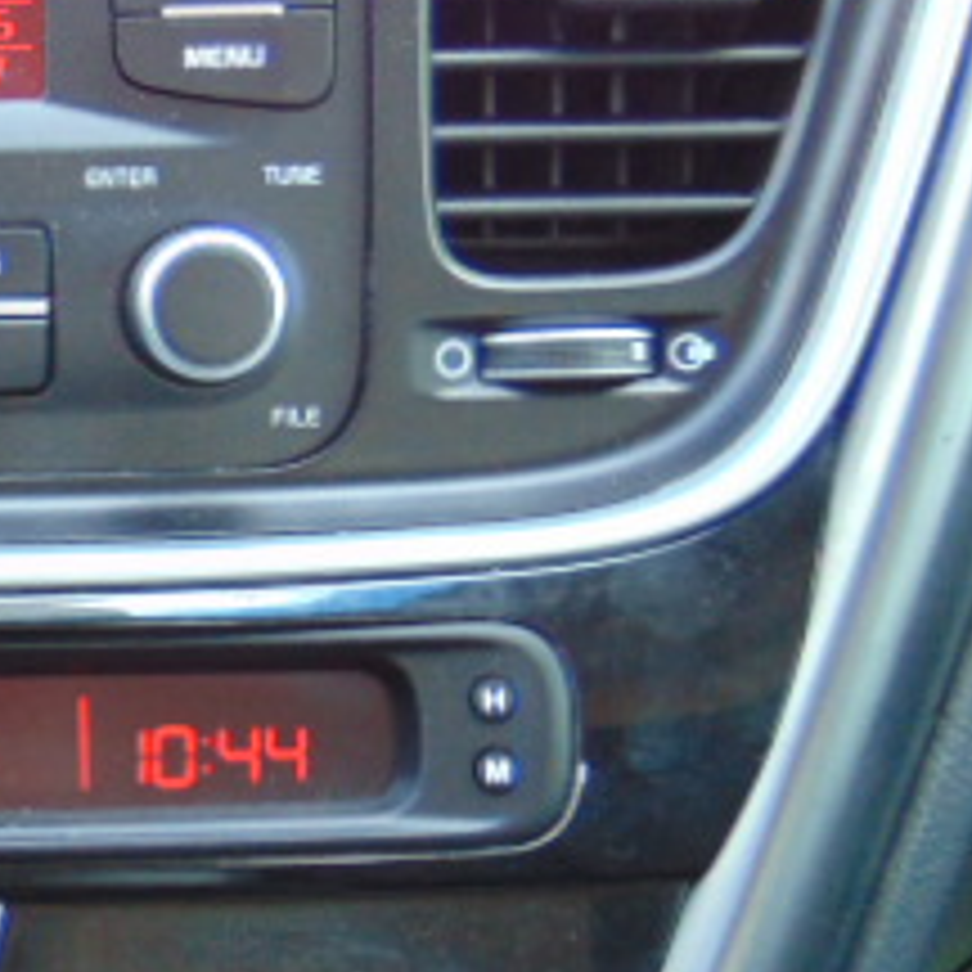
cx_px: -360
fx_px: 3240
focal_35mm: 102
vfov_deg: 17.0
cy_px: 580
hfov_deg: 16.0
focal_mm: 6.9
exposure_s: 1/30
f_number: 3.3
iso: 160
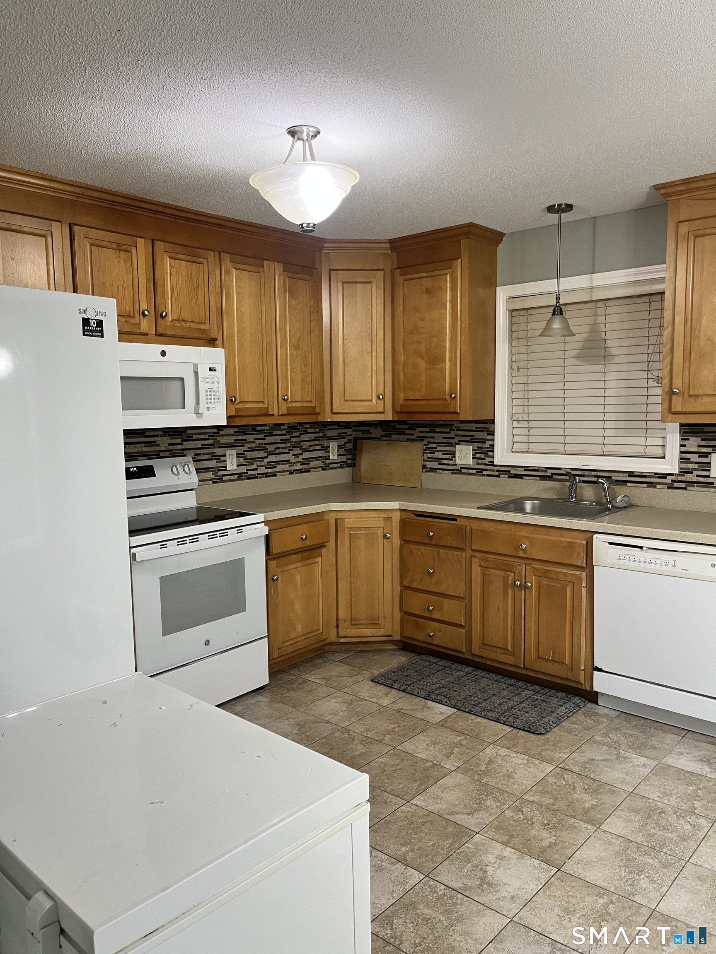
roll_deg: +1.1
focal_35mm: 26
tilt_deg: -7.0
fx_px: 717
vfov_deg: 67.3
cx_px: 358
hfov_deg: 53.1
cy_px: 477
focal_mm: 5.1
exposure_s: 1/60
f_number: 1.6
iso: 100
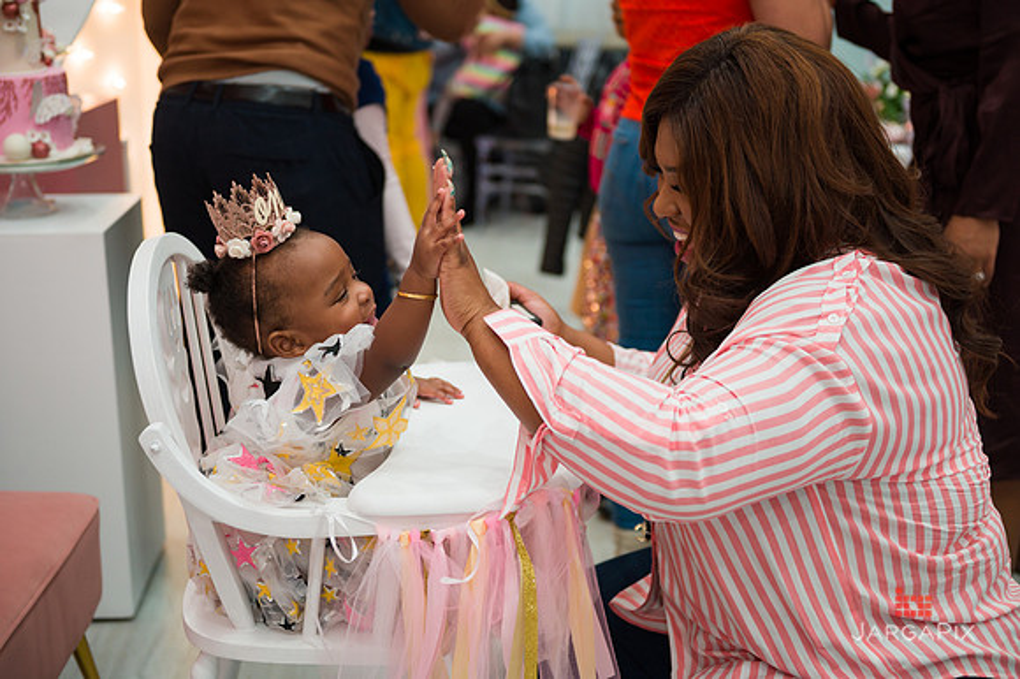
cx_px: 510
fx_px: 1359
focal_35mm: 48
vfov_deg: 28.0
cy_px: 340
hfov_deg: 41.1
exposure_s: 1/200
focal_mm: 48
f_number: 3.2
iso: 800
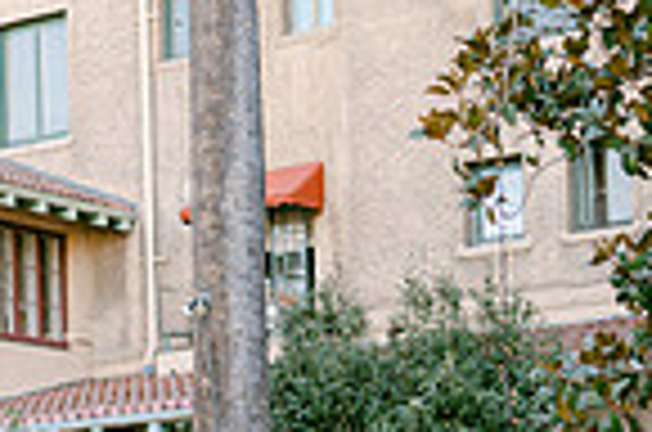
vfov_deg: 9.6
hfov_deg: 14.1
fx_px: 2530
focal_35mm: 140
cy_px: 562
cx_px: -175
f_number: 1.4
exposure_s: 1/400
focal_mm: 35
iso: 100
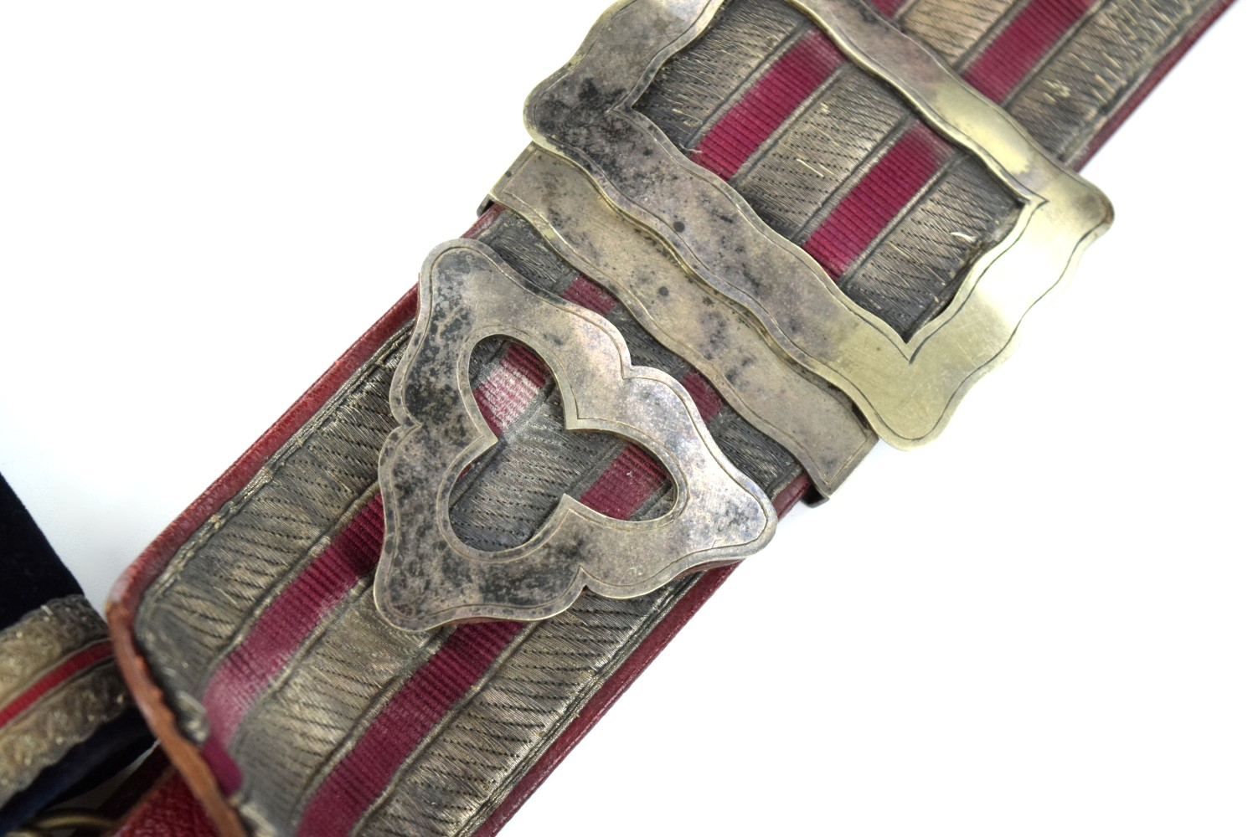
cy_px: 418
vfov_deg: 16.6
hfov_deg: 24.6
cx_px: 626
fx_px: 2874
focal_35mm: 82
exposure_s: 1/2000
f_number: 5.6
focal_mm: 55
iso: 1600
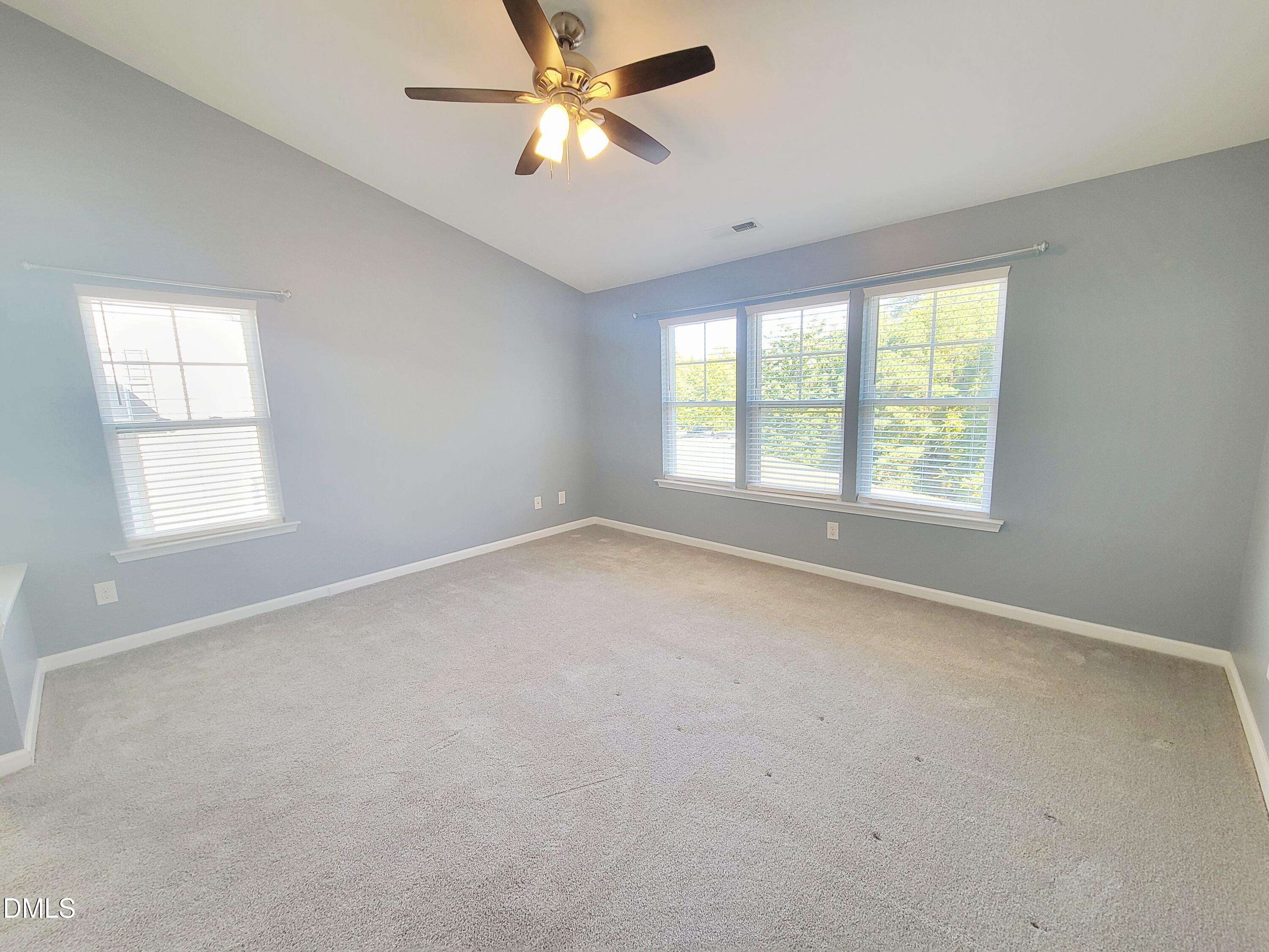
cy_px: 476
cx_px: 634
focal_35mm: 13
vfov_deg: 89.9
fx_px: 477
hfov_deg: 106.2
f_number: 2.2
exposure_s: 1/60.2
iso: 250
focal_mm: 2.2
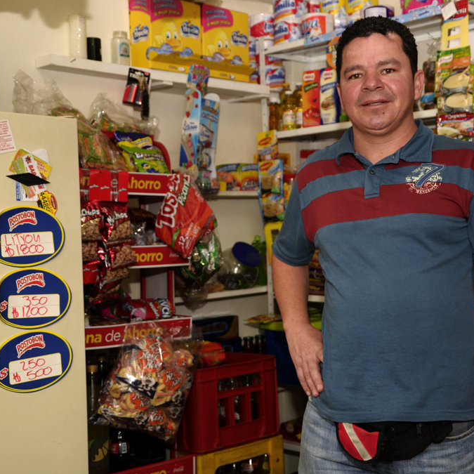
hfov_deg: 31.4
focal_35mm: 54
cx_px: 310
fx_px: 837
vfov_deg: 31.6
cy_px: 237
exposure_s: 1/200
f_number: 4
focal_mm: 28
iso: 400
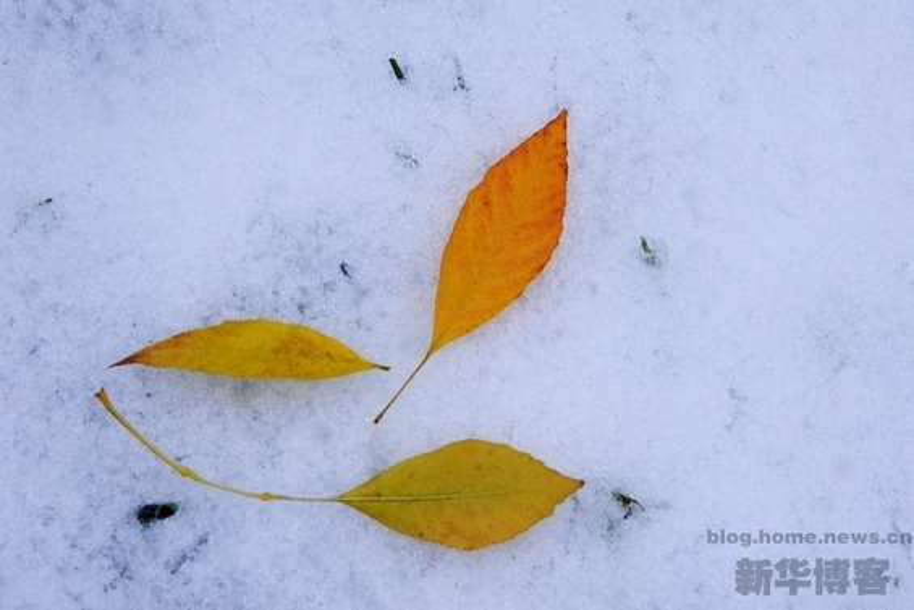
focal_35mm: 120
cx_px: 457
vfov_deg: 11.4
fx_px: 3047
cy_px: 305
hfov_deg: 17.1
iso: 1250
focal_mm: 120
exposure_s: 1/100
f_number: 11
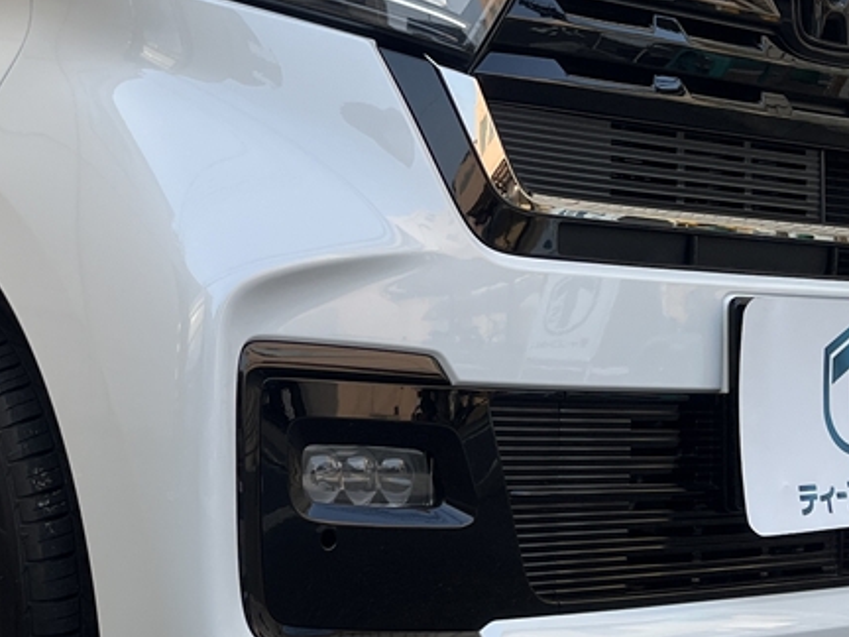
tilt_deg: +5.9
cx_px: 167
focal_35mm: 77
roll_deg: +0.1
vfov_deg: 19.0
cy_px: 159
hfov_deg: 24.9
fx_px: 1889
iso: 50
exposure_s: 1/845
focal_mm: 5.1
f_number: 1.6
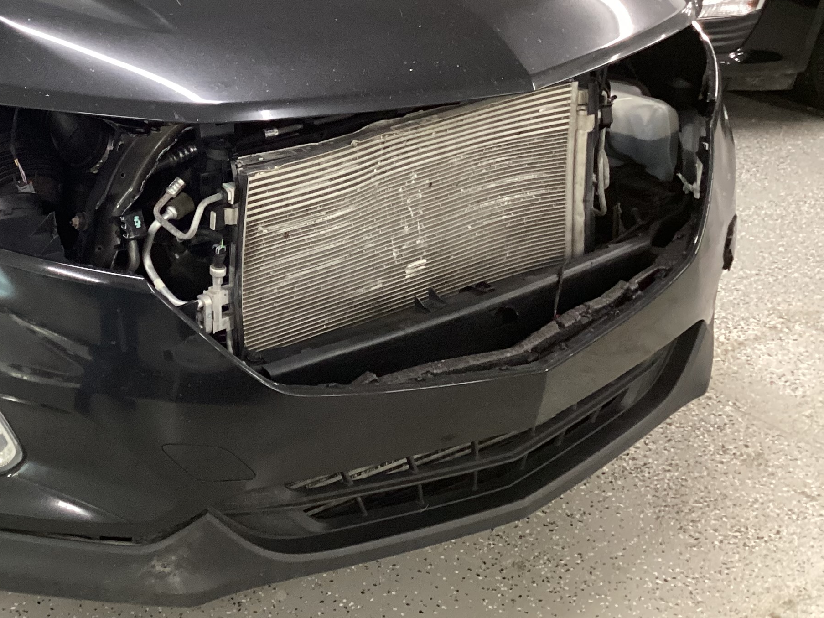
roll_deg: +1.2
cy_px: 121
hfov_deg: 32.6
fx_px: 1333
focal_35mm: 56
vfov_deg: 25.6
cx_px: 82
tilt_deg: -22.0
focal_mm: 3.3
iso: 320
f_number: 2.4
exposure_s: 1/33
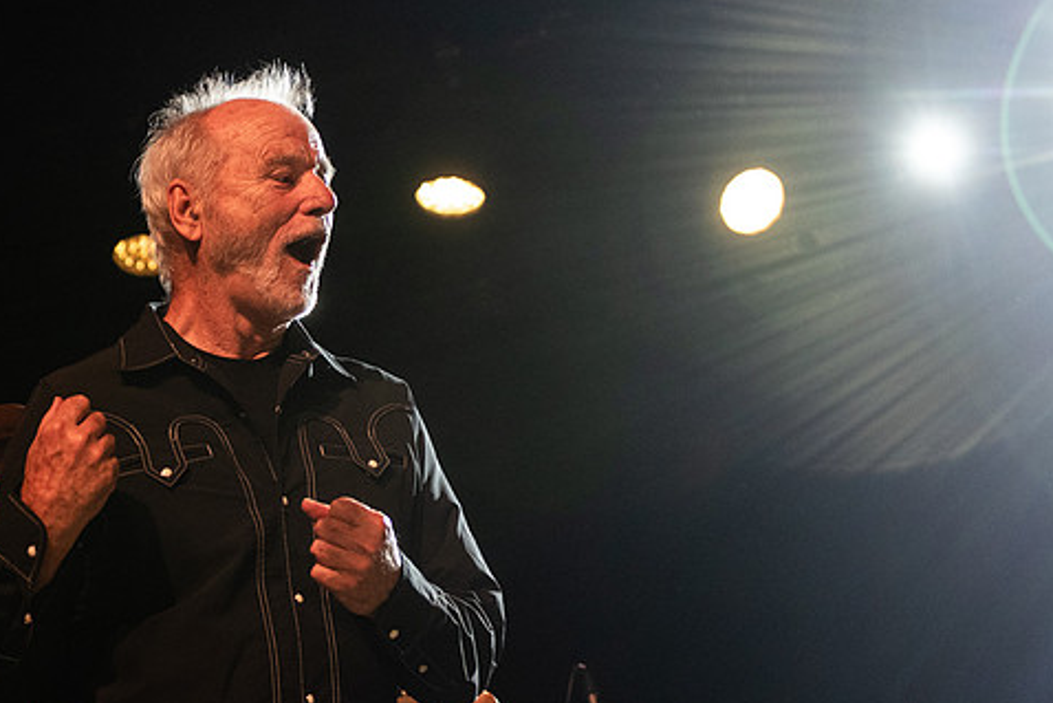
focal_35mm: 90
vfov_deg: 15.2
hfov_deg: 22.2
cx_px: 155
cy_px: 387
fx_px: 2633
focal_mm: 48
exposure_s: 1/400
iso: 2500
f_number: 3.2
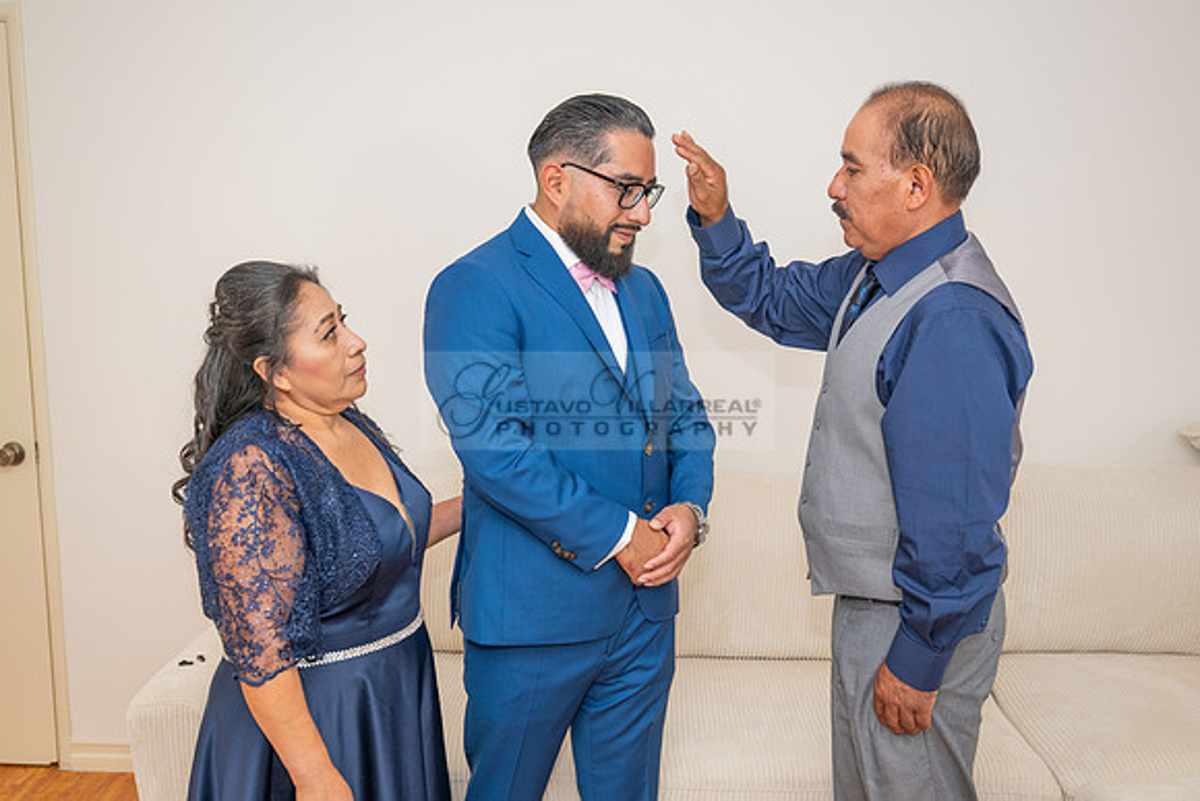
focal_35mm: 35
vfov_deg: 37.6
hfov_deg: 54.1
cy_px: 401
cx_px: 582
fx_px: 1176
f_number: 3.5
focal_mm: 33.5
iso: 400
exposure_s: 1/160
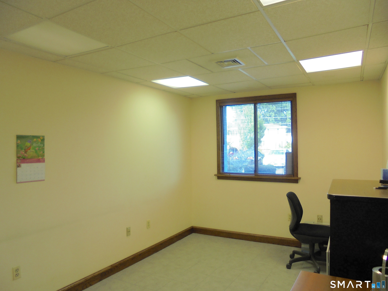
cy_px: 146
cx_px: 194
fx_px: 291
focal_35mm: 26
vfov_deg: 53.1
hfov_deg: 67.3
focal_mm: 4.6
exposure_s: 1/40
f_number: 3.5
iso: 100
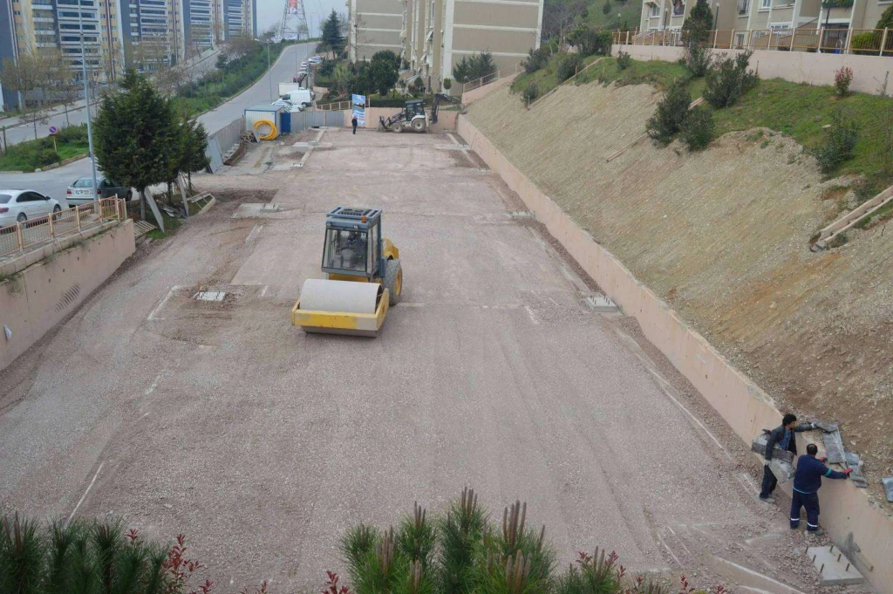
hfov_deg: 67.4
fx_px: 669
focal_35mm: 27
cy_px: 297
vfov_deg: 47.9
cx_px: 446
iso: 100
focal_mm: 18
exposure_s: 1/200
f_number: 7.1
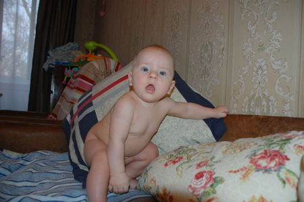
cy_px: 101
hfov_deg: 62.0
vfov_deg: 43.5
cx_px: 152
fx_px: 253
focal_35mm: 30
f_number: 3.8
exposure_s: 1/60
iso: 400
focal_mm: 20
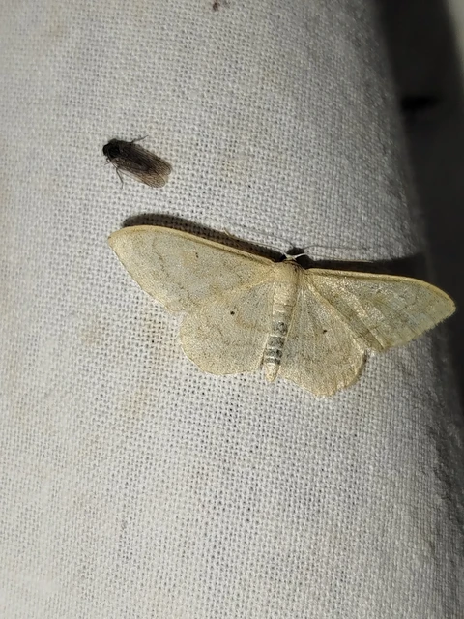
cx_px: 232
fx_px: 1108
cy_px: 310
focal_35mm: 62
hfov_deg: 23.7
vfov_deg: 31.2
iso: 64
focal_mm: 5.31
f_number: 1.7
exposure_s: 1/50
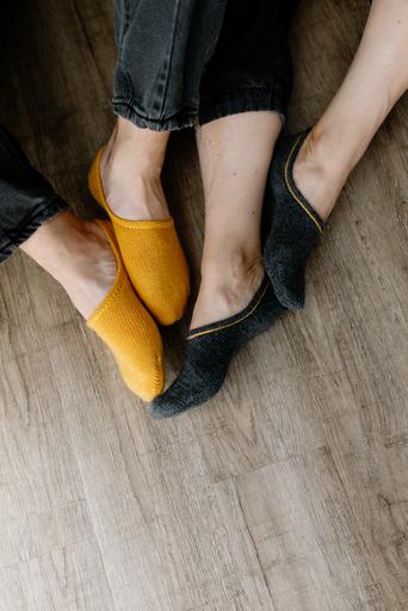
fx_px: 594
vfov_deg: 54.4
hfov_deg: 37.9
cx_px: 204
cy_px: 306
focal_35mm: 35
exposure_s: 1/400
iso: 320
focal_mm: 35
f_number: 2.5
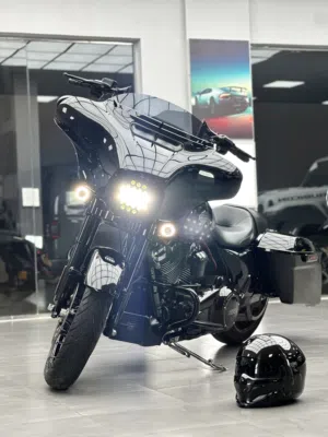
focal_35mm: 77
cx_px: 164
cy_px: 218
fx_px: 973
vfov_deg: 25.3
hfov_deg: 19.1
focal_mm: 9
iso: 100
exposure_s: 1/121
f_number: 2.8
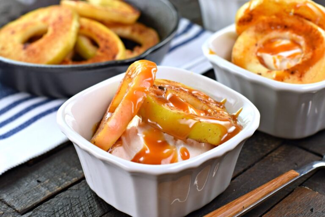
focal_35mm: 75
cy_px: 108
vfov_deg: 18.2
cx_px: 162
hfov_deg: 27.0
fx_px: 677
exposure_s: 1/80
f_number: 5.6
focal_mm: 50
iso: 200
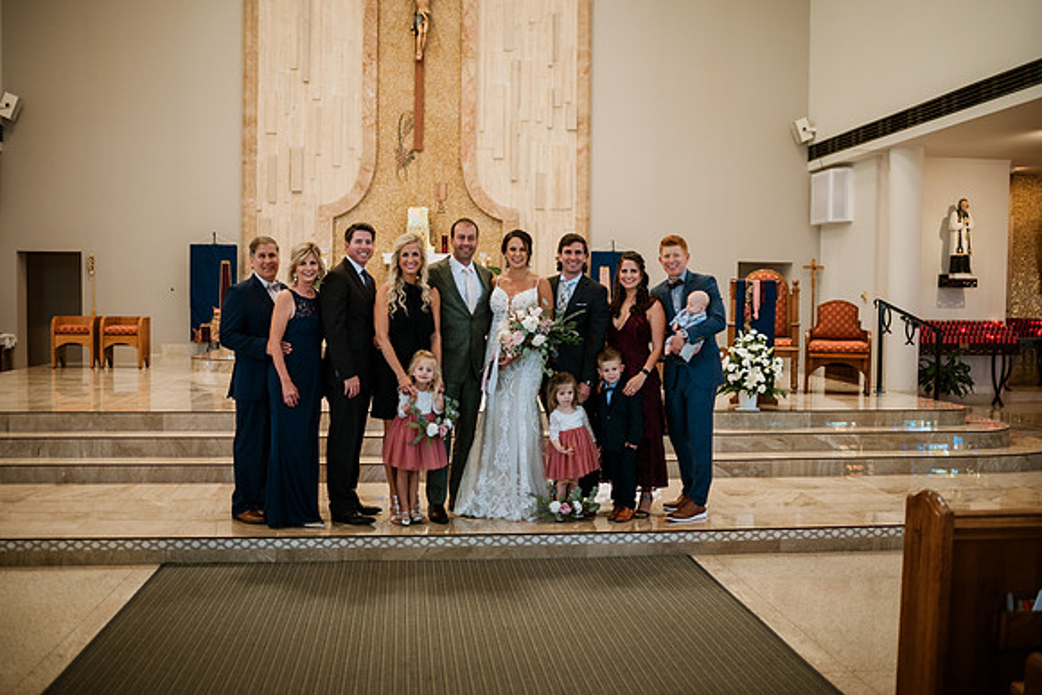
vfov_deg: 37.9
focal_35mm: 35
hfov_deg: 54.4
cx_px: 521
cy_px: 348
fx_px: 1013
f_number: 2
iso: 640
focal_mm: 35
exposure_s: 1/125
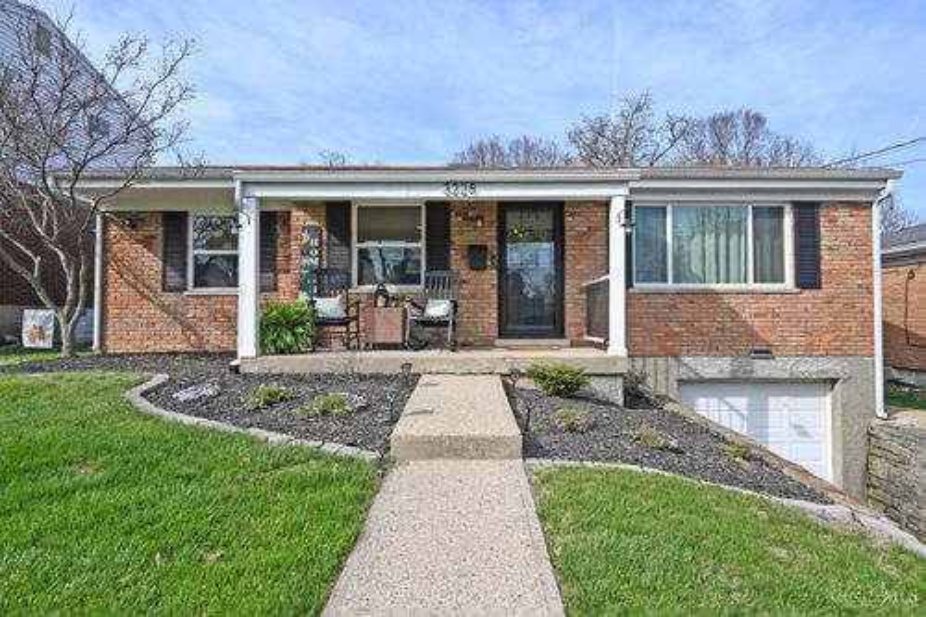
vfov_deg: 65.9
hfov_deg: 88.5
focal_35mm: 18
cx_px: 463
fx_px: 476
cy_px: 308
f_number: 6.3
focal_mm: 18.5
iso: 100
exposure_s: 1/320
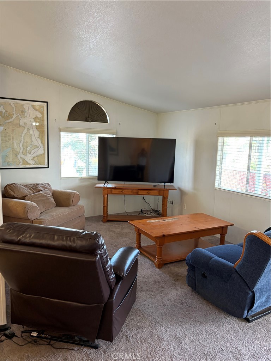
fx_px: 271
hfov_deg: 53.1
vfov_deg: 67.3
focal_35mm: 26
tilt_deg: -5.9
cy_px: 180
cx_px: 136
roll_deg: -1.0
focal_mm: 5.96
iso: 200
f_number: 1.6
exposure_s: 1/60
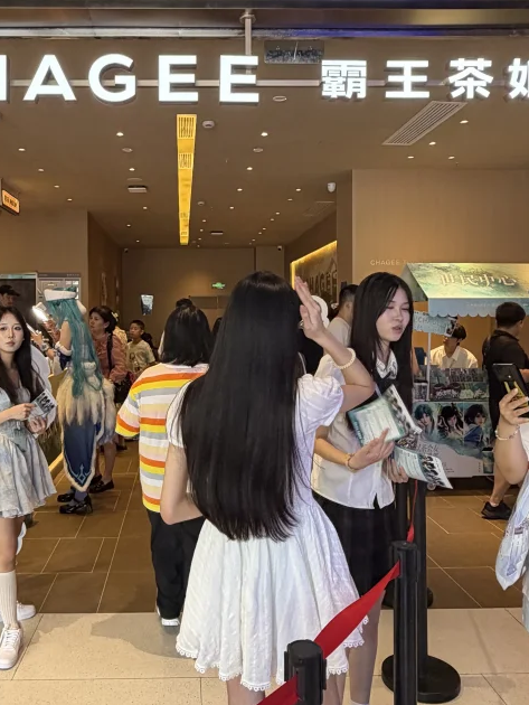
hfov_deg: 43.8
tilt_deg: -1.1
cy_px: 332
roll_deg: +0.2
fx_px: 652
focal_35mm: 32
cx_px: 196
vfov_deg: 56.8
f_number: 2.2
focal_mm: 2.22
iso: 125
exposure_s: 1/100
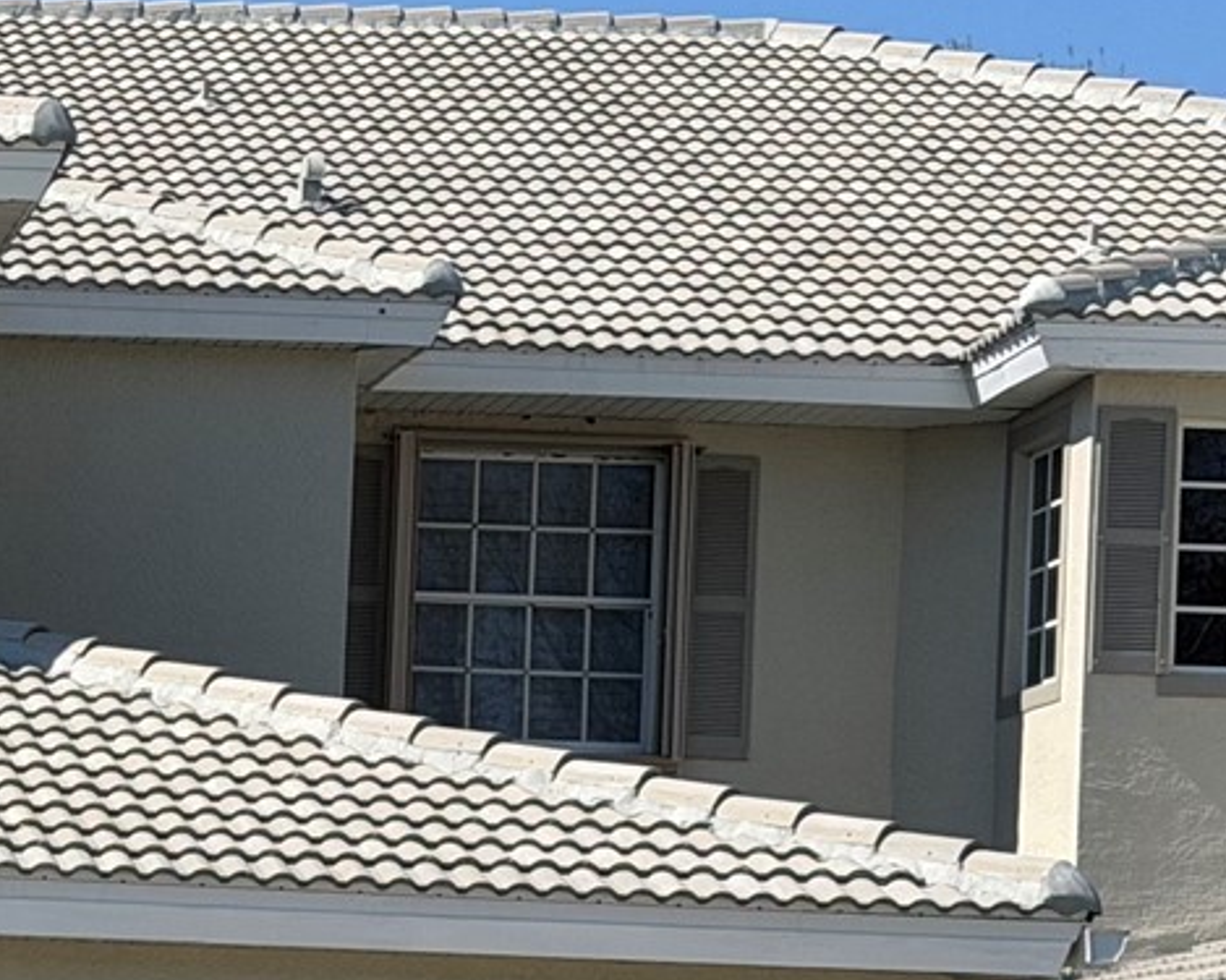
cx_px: -724
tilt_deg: +1.7
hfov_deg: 11.5
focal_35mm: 160
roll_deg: -2.5
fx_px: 5804
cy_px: 1071
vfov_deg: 9.6
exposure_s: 1/5208
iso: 64
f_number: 1.78
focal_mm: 6.76
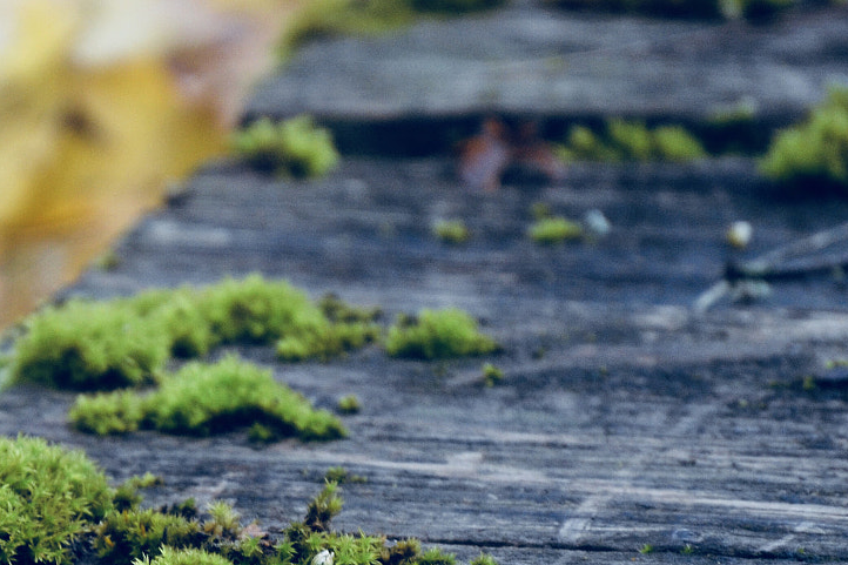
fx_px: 15660
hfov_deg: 3.1
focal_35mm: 665
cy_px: 579
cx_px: -40
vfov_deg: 2.1
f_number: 5.6
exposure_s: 1/500
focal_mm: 200
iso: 800
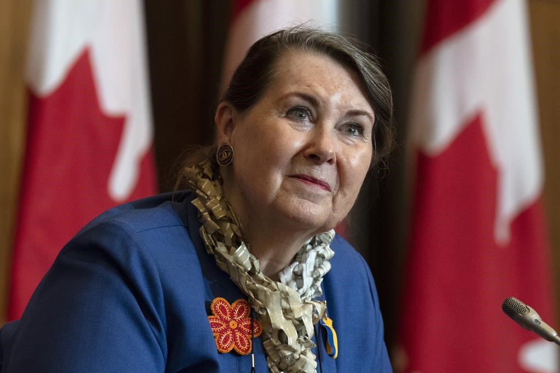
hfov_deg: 6.2
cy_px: 186
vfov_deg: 4.1
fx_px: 5196
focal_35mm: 334
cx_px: 280
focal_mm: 223
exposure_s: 1/160
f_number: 5.6
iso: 3200
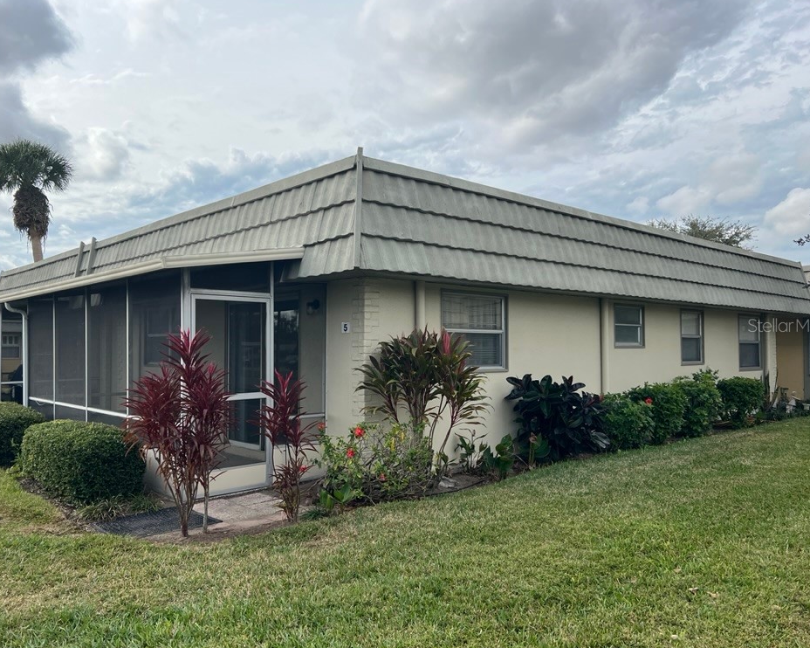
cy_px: 325
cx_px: 383
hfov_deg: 62.2
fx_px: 671
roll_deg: +0.4
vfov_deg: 51.5
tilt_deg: +1.2
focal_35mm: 28
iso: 50
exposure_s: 1/4115
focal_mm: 5.7
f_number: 1.5
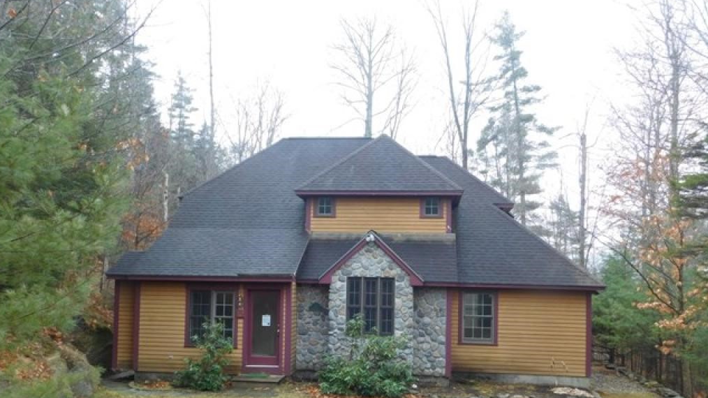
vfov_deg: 35.3
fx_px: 619
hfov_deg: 59.5
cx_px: 352
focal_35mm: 33
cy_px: 259
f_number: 3.2
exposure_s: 1/30
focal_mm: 5.3
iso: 140
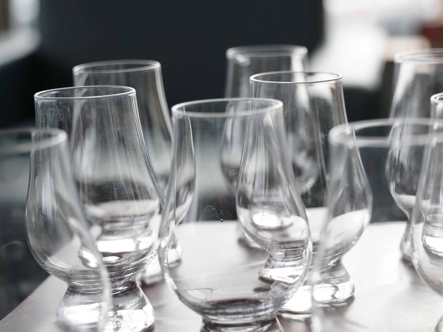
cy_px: 234
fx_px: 1172
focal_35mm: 92
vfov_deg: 16.1
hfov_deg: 21.1
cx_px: 362
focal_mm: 39.7
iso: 200
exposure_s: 1/100
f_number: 2.8
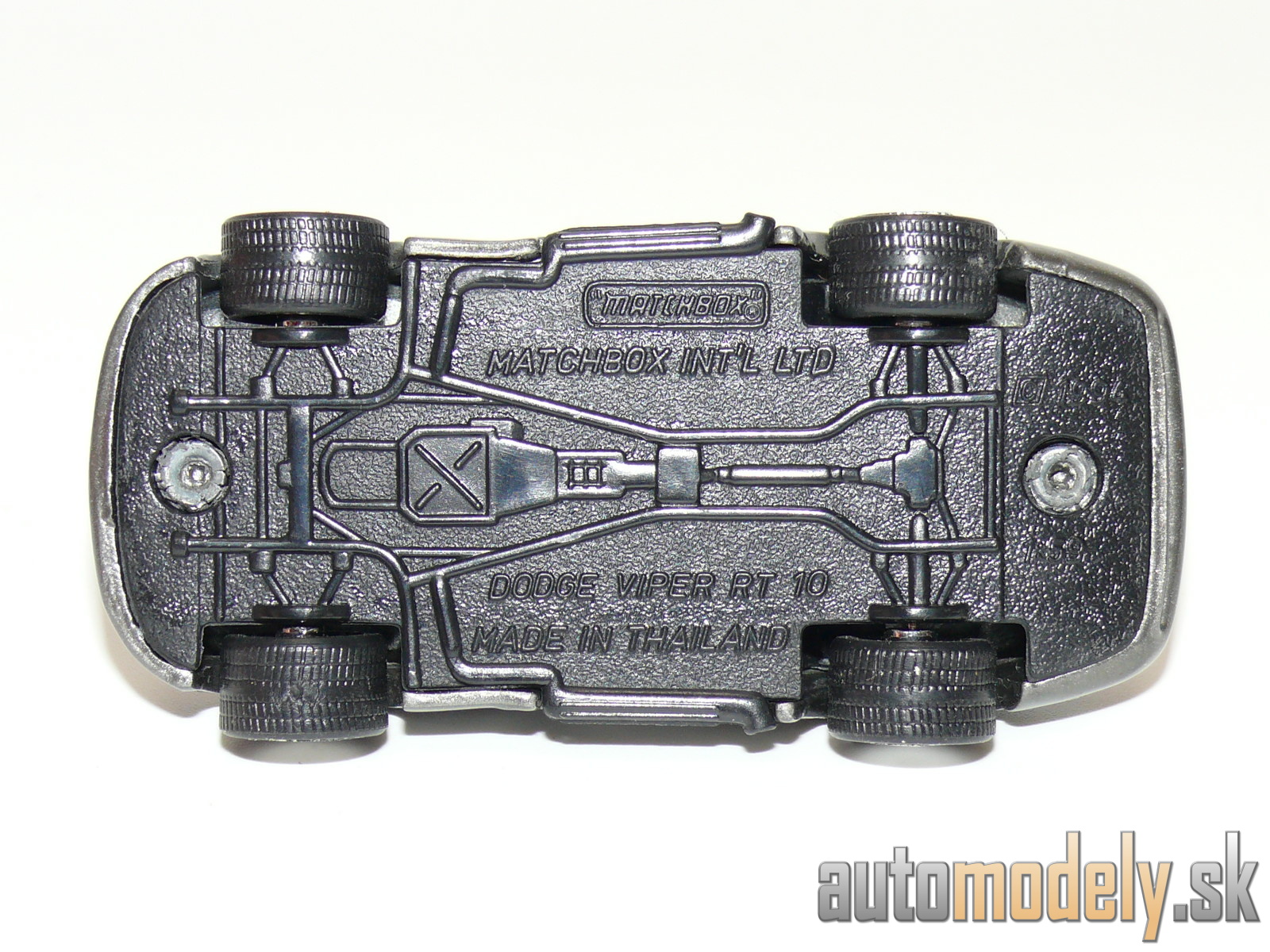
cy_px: 476
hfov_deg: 19.3
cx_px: 635
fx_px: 3742
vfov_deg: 14.5
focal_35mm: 102
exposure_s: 1/30
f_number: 4
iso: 100
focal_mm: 13.3
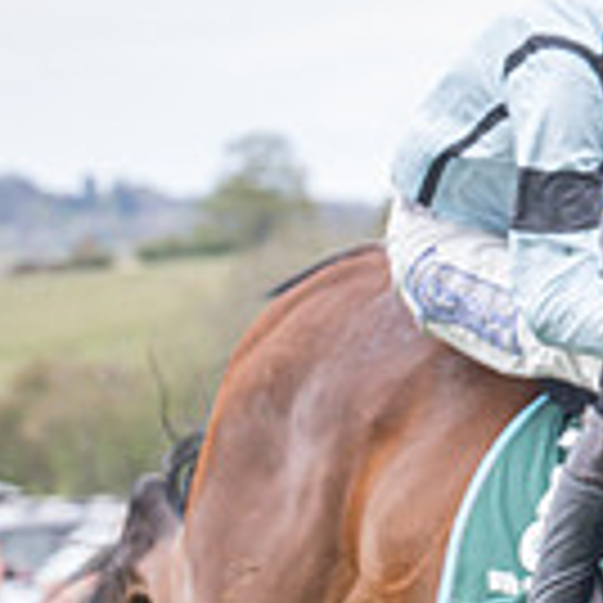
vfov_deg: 4.9
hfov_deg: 4.9
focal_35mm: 355
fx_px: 6996
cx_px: 821
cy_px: 783
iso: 500
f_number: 4
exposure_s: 1/800
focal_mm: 70
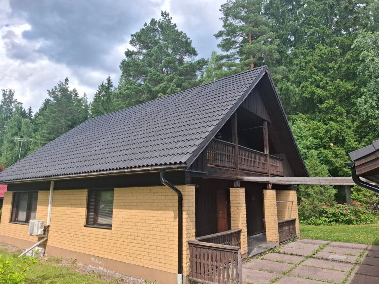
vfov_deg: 58.9
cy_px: 142
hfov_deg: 73.9
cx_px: 190
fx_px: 252
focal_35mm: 23
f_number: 1.8
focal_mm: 5.54
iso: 50
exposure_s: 1/862
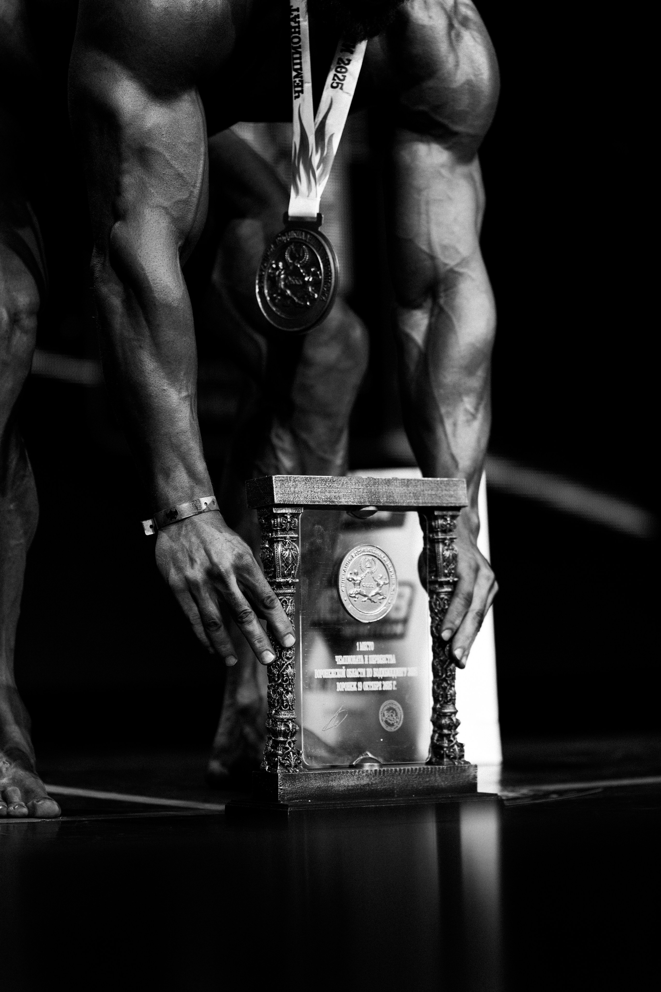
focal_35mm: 123
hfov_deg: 11.1
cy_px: 496
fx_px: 3387
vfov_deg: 16.7
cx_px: 330
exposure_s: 1/400
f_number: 2.8
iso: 1000
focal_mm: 123
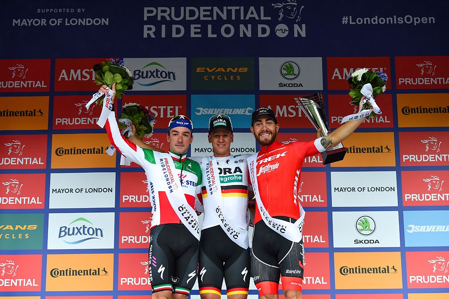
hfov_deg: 28.9
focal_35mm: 70
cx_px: 224
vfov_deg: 19.4
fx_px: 873
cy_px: 150
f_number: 4.5
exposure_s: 1/500
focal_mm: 70
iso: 1600
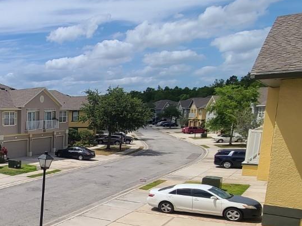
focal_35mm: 35
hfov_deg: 41.1
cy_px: 171
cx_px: -37
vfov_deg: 39.5
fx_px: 305
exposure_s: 1/3246
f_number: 2.2
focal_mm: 2.2
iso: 50
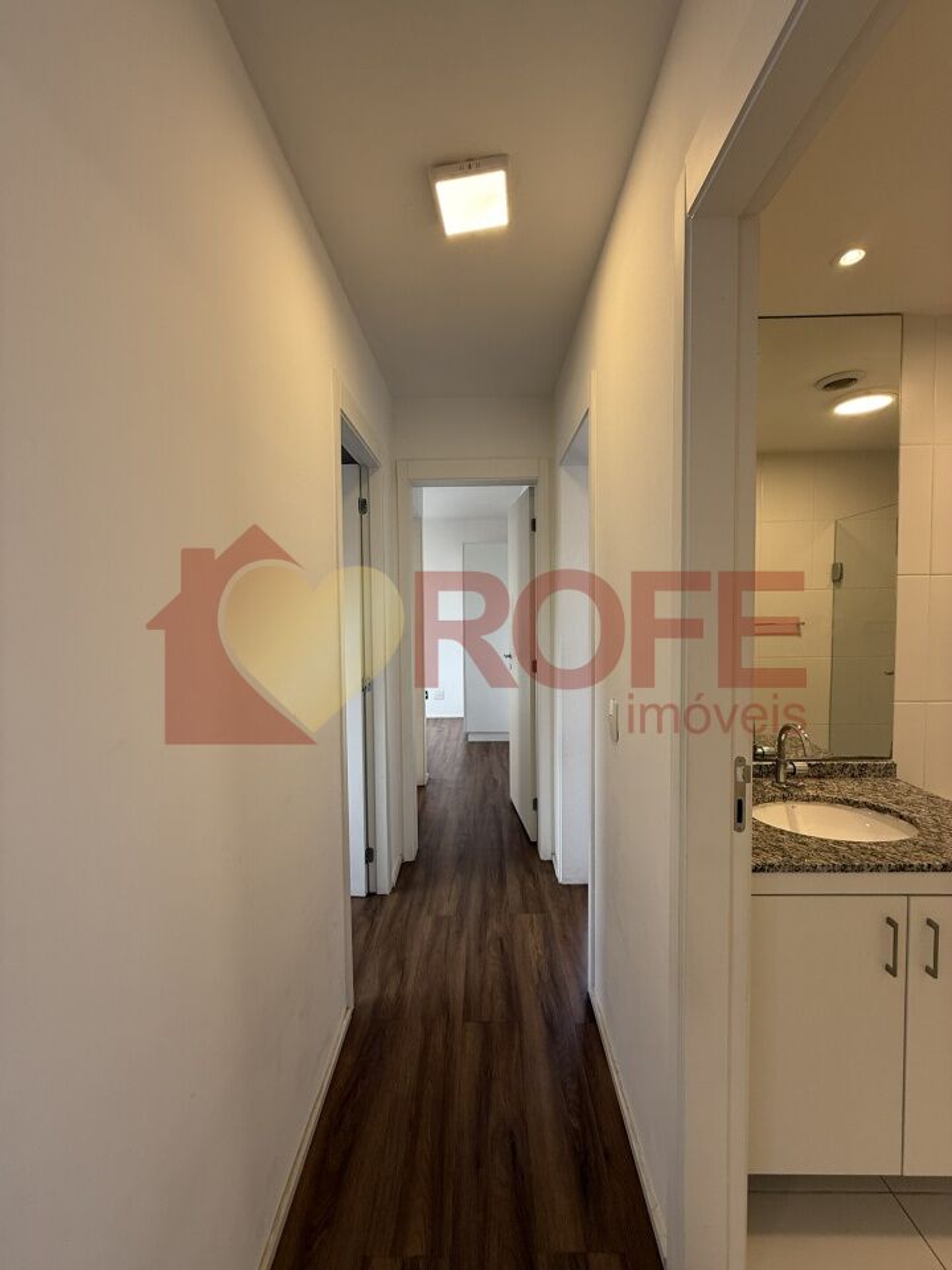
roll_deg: -0.6
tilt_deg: -2.2
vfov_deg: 102.1
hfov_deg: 85.7
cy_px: 635
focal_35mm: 14
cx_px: 476
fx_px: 513
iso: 64
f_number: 2.2
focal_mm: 2.22
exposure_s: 1/99
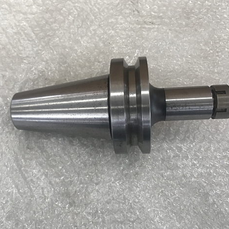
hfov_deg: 48.4
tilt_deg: -72.2
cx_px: 109
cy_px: 113
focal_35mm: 34
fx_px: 254
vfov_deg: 48.4
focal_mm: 3.99
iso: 40
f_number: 1.8
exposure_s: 1/120
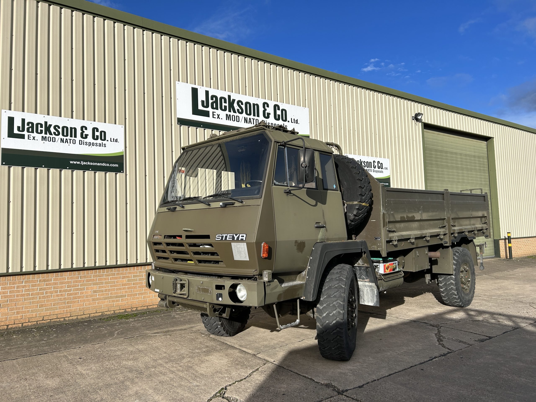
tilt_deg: +4.3
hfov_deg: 67.3
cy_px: 201
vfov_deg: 53.1
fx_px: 403
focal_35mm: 26
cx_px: 268
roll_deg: +0.8
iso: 50
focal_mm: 5.7
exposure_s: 1/5587
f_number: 1.5
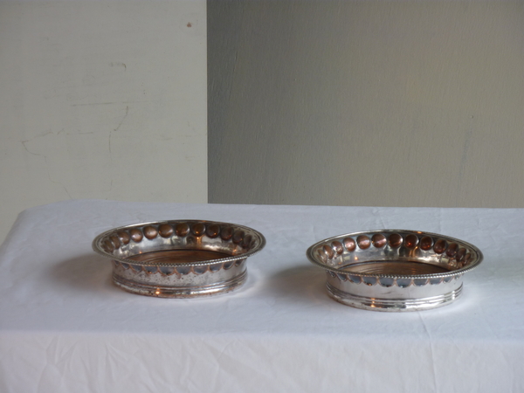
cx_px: 262
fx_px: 1938
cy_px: 196
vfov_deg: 11.6
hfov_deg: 15.4
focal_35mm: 128
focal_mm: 21
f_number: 4.4
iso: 80
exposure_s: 1/20
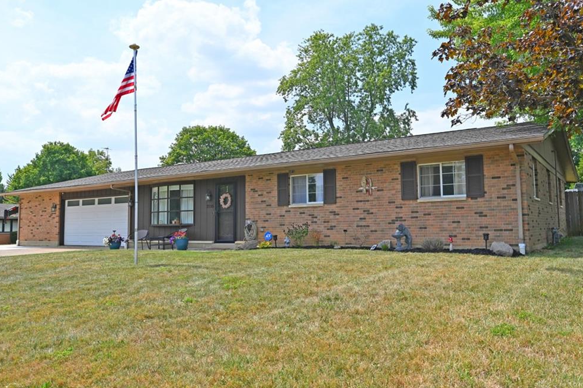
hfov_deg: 68.3
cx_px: 291
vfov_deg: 48.7
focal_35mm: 27
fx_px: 429
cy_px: 192
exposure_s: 1/400
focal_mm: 25.5
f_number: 7.1
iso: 100
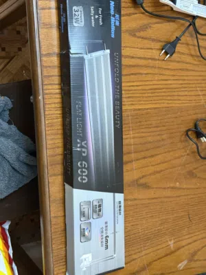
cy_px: 138
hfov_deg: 30.3
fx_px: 381
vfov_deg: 39.7
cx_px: 103
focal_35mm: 48
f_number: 1.78
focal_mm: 6.76
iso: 320
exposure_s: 1/33
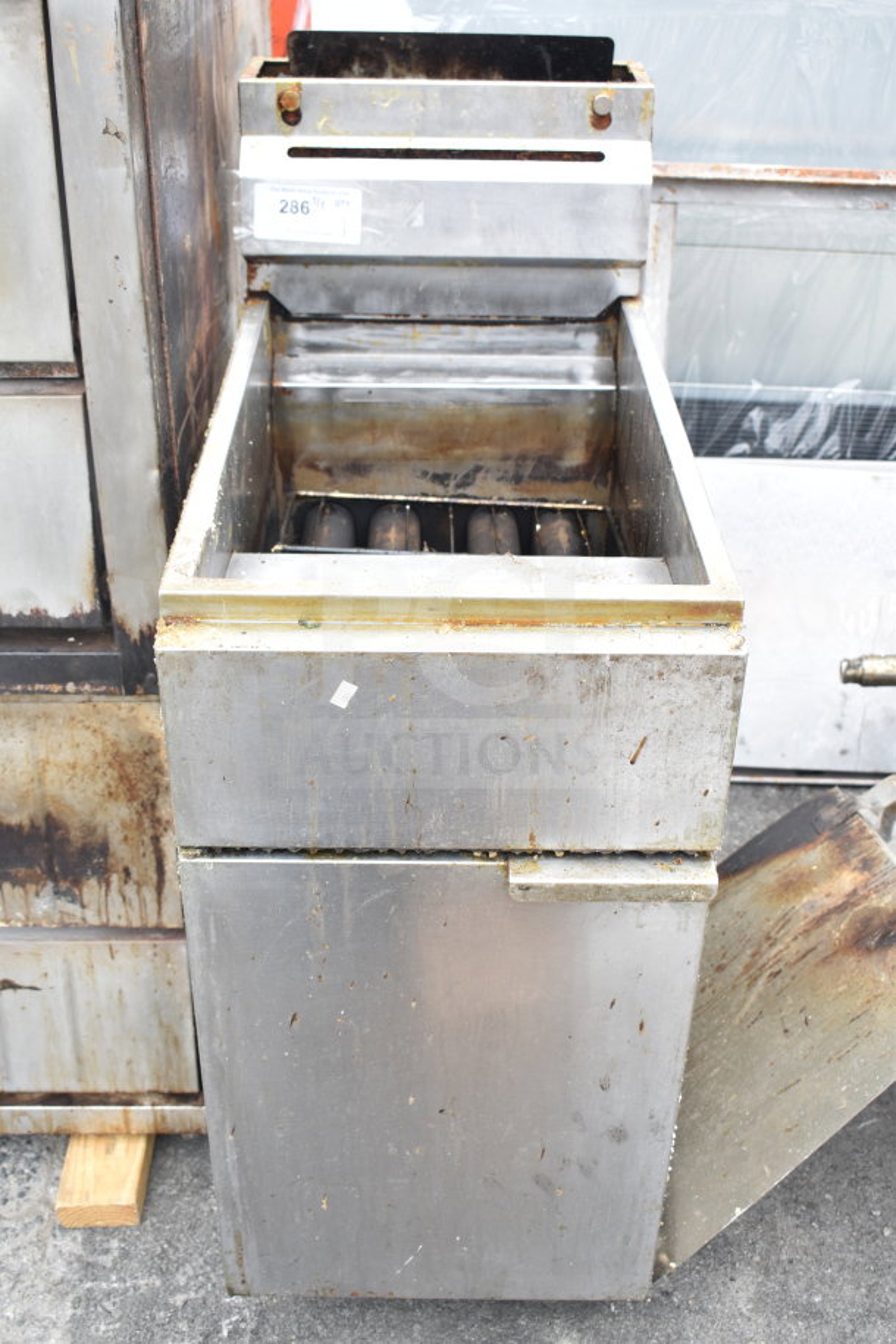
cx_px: 448
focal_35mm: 40
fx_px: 1512
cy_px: 672
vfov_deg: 47.9
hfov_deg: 33.0
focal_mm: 27
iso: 200
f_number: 5
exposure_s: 1/100
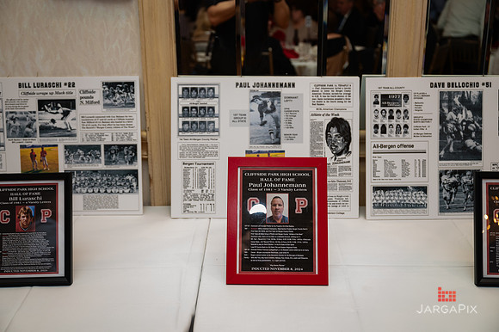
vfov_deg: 32.6
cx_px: 250
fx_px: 568
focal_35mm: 41
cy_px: 166
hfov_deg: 47.4
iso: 1600
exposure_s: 1/200
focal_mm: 41
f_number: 3.2
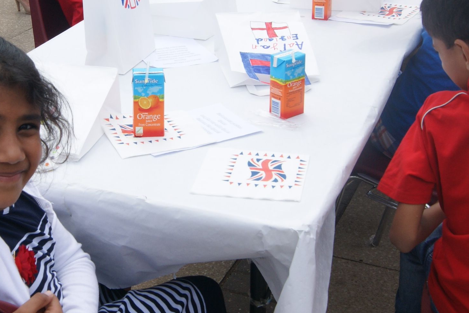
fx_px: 912
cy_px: 107
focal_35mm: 70
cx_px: 149
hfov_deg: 28.6
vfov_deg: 19.4
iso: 100
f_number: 10
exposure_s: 1/200
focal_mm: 20
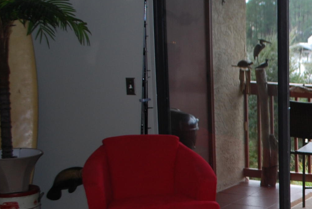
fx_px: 694
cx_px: 434
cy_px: 162
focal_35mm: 80
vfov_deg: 17.0
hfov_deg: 22.1
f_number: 3.5
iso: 200
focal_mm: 18
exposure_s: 1/60
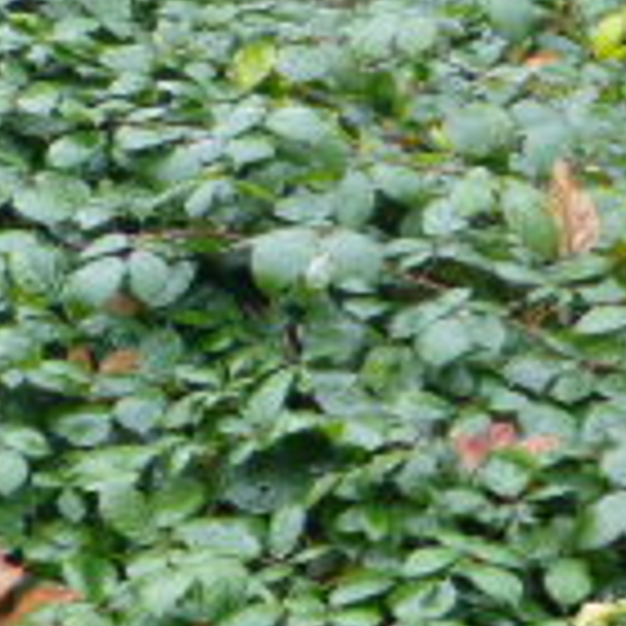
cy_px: -180
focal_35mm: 220
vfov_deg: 7.9
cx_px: -410
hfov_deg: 7.8
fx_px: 4501
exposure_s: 1/60
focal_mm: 9.7
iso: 400
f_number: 4.6
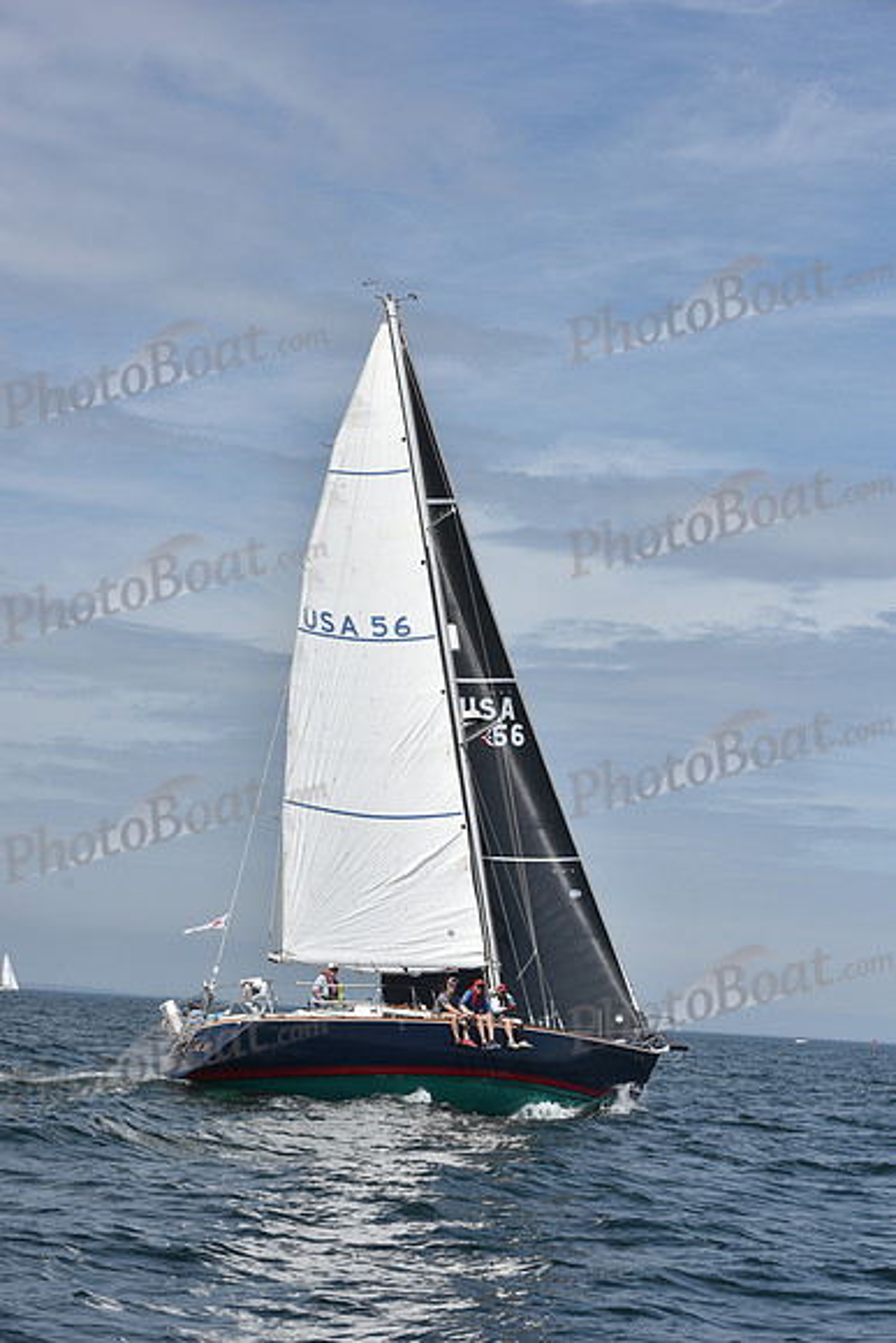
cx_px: 448
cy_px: 672
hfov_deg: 19.5
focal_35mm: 70
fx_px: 2612
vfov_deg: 28.8
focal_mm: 70
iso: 200
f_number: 9
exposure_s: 1/1250
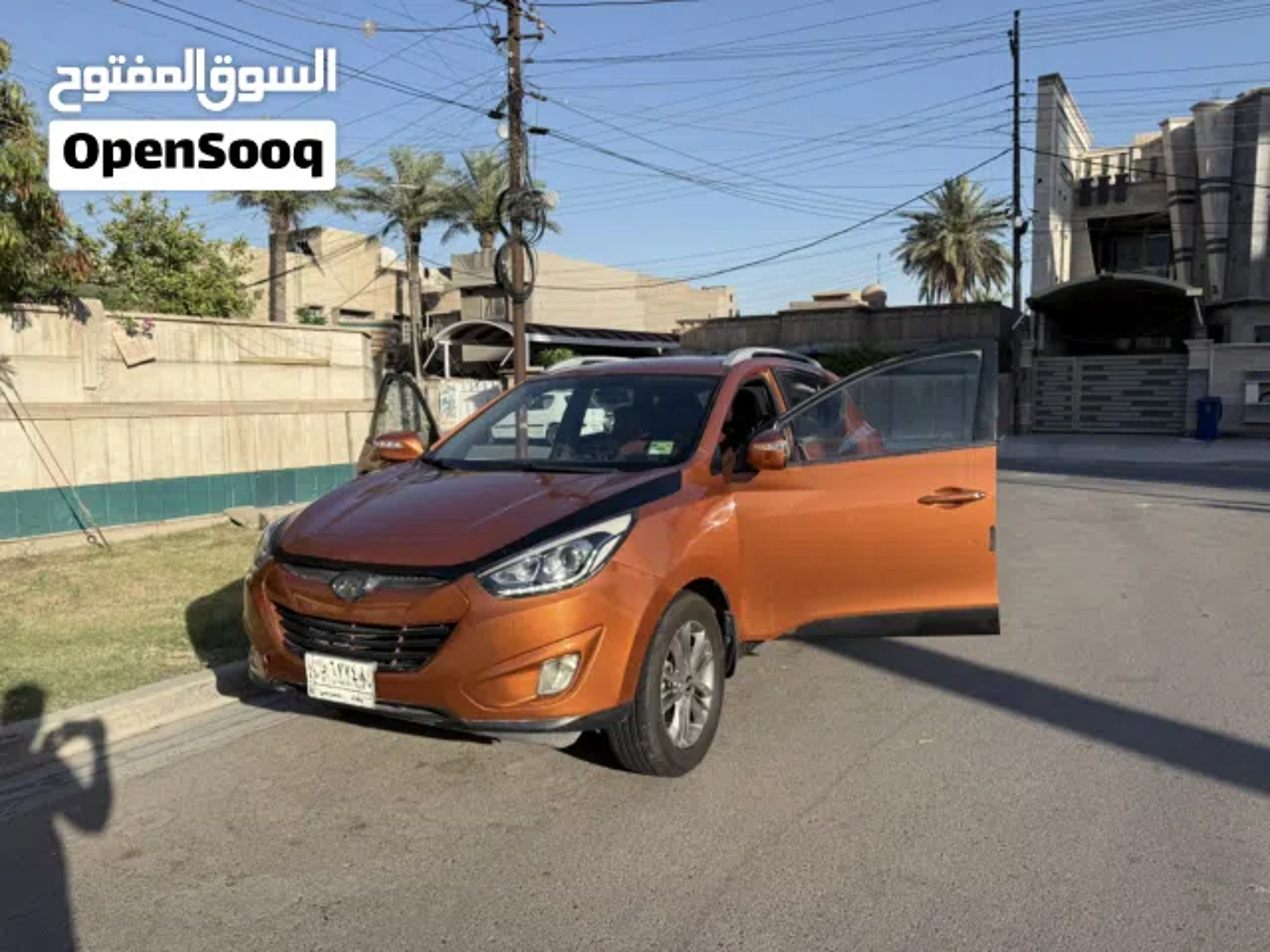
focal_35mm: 24
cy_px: 476
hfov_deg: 71.6
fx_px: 881
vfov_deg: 56.8
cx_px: 635
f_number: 1.78
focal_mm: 6.76
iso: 80
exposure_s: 1/3584
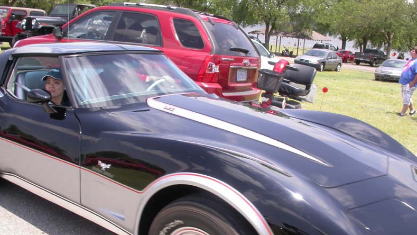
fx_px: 464
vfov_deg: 28.3
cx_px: 208
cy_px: 142
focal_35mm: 42
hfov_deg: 48.4
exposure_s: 1/195
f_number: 6.7
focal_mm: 7.85
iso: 100
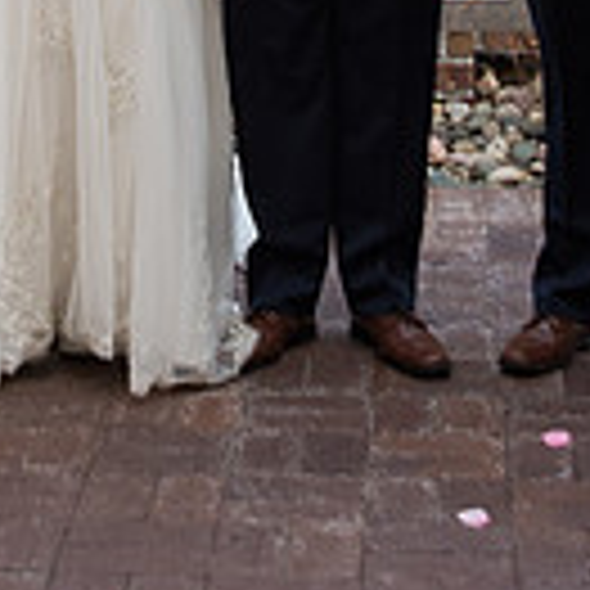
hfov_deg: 12.2
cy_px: -326
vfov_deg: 11.6
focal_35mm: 143
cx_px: 212
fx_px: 2758
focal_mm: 26
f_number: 3.5
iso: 320
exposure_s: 1/200
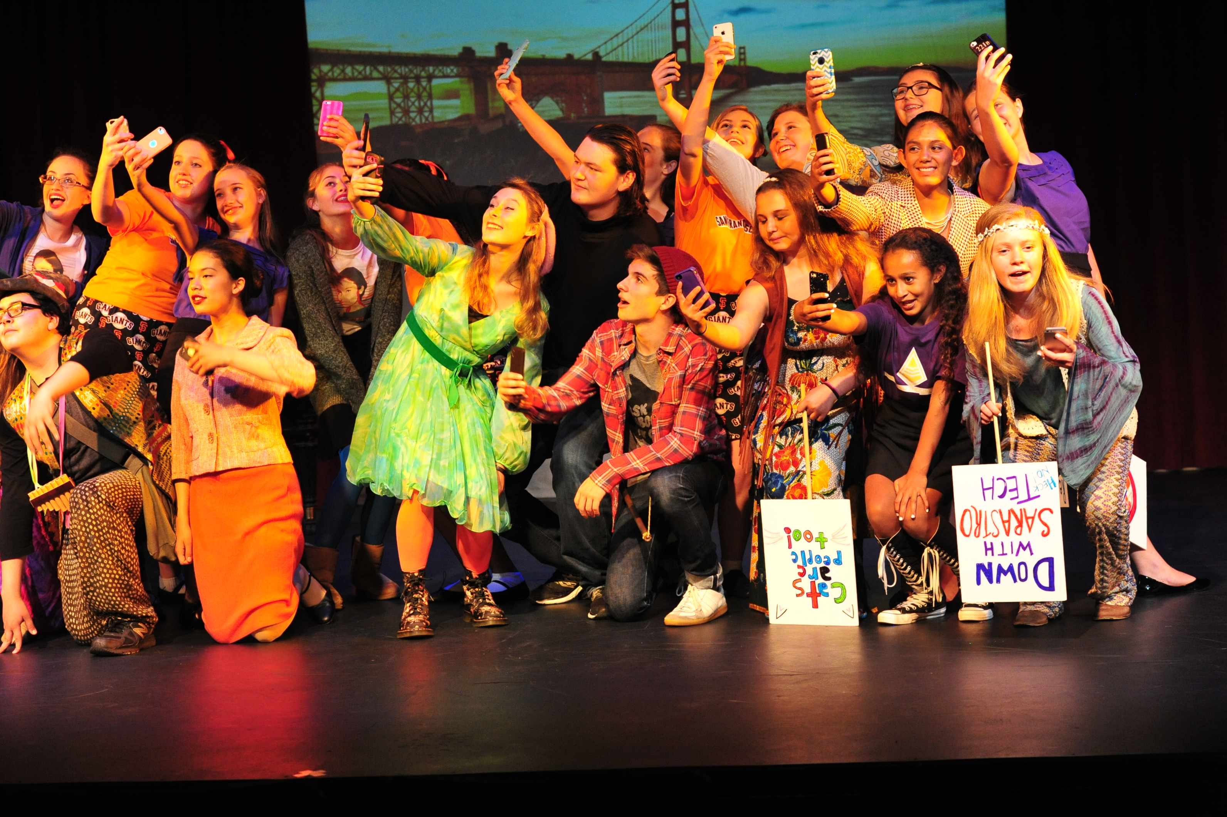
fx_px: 2385
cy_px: 408
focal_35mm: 70
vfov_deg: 19.4
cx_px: 614
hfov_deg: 28.9
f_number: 5
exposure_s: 1/160
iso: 5000
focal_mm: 70
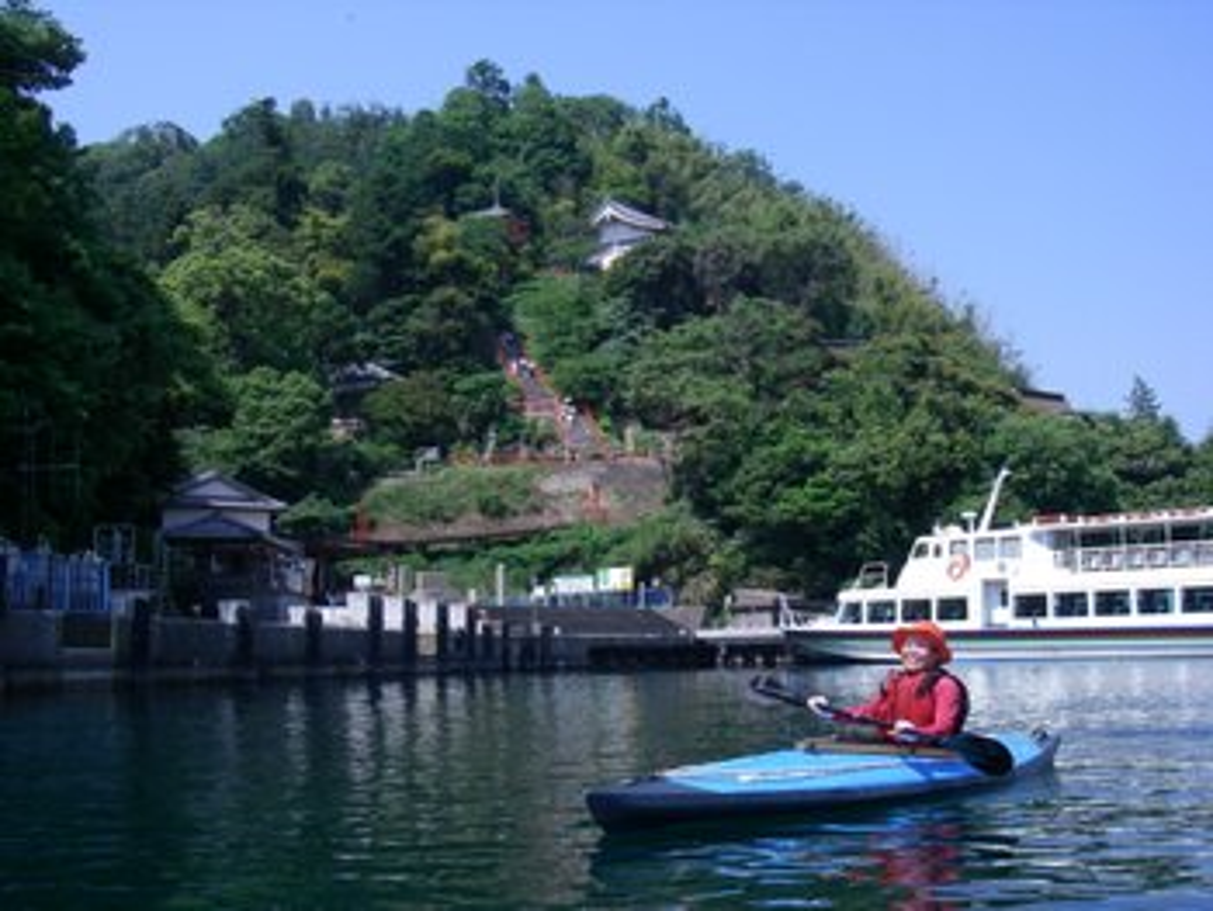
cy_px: 456
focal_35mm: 44
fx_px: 1543
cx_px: 606
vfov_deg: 32.9
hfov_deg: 42.9
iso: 64
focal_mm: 7.3
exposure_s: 1/160
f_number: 6.8
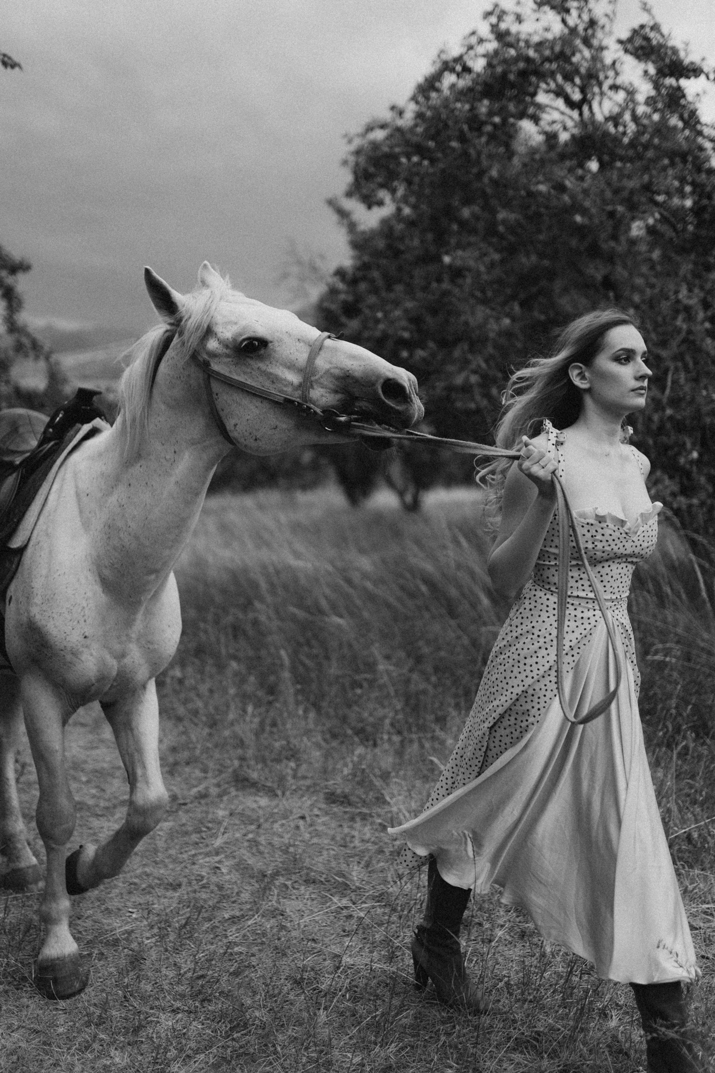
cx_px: 358
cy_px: 536
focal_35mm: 35
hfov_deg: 37.9
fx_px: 1043
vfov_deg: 54.4
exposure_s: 1/1000
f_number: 1.4
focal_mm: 35
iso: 320
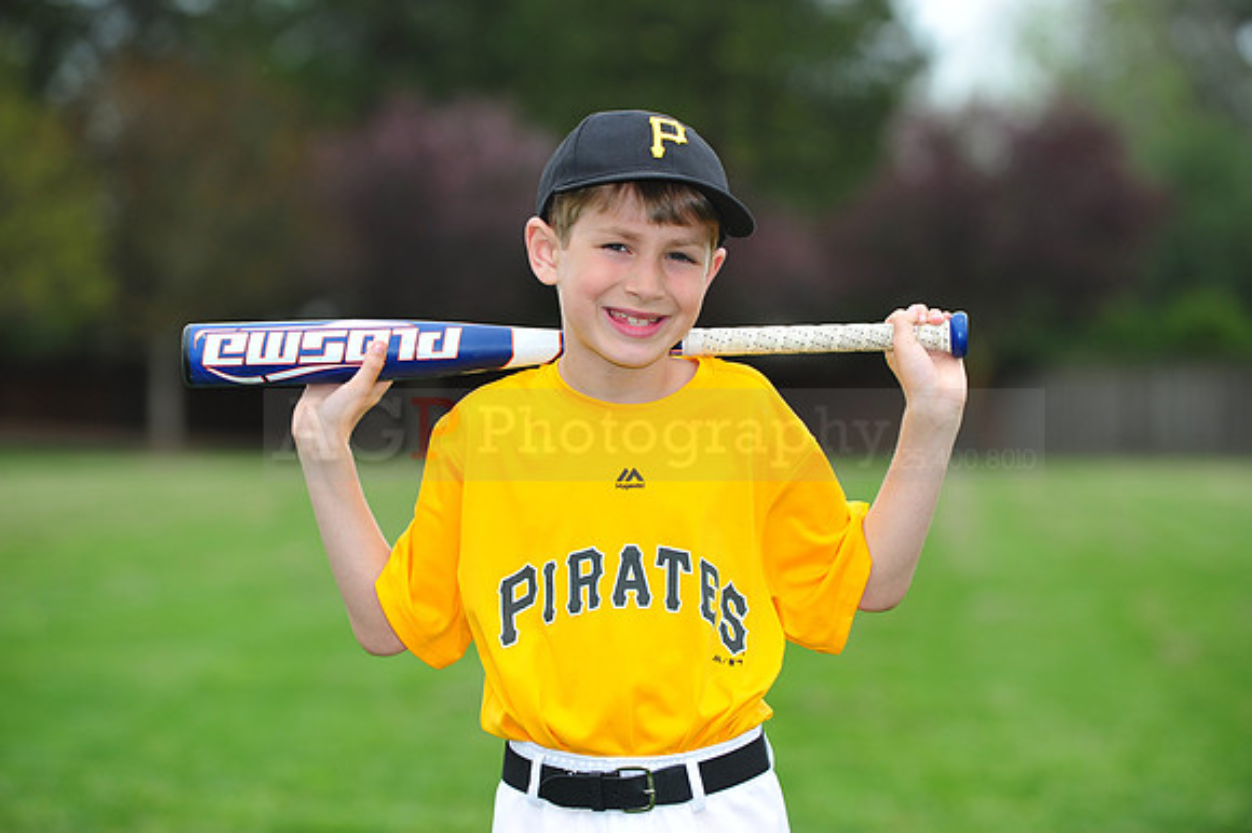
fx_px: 5387
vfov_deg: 8.8
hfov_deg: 13.3
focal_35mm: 155
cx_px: 626
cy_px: 416
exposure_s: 1/500
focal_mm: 155
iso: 400
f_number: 5
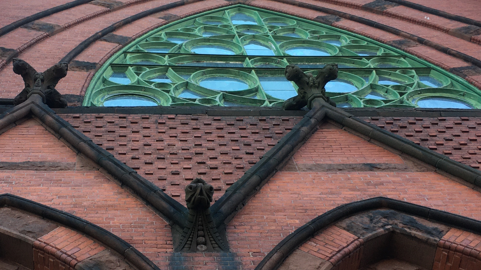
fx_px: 740
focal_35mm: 58
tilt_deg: +62.9
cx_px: 171
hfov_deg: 35.8
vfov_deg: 20.7
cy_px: 172
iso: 40
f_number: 2.2
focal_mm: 4.15
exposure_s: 1/120
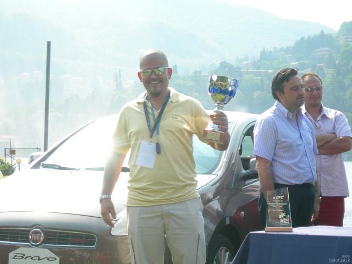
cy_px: 132
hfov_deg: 17.3
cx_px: 176
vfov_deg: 13.0
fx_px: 1159
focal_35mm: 114
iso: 50
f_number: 4.9
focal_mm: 23.4
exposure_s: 1/165
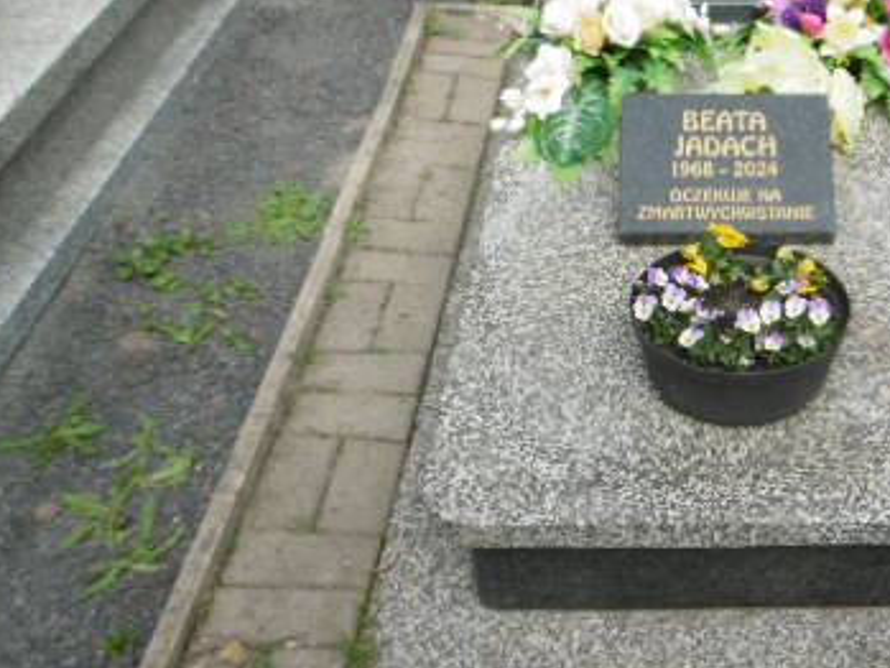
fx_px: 1132
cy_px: 303
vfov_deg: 32.9
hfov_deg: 41.2
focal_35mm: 44
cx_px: 704
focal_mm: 4.3
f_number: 3.1
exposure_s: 1/500
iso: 100
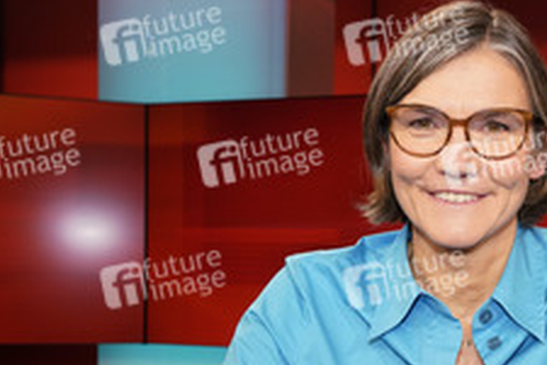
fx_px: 912
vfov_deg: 22.0
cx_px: 439
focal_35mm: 60
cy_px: 341
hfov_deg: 32.5
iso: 2000
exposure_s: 1/125
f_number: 5.6
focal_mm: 30
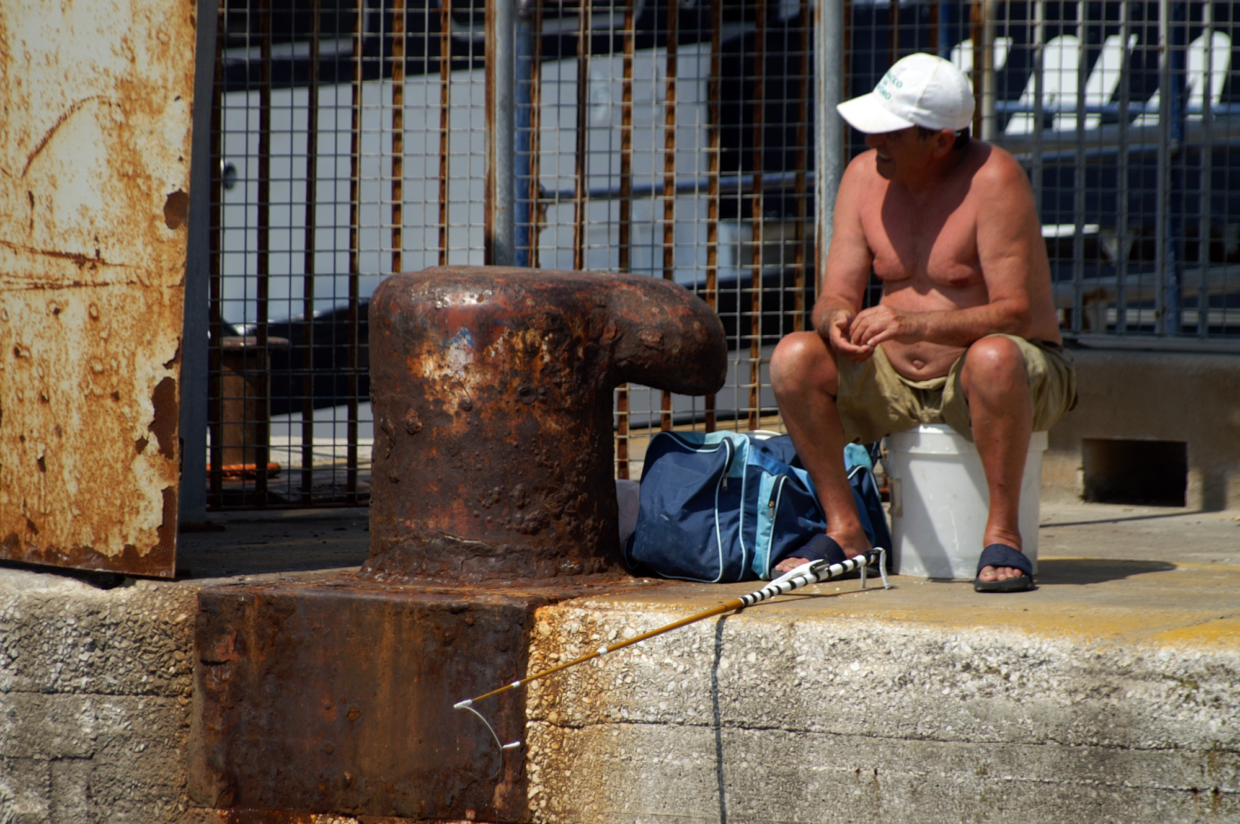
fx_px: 14451
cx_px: 620
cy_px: 412
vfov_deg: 3.3
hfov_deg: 4.9
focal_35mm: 420
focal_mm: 280
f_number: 6.7
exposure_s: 1/750
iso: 100
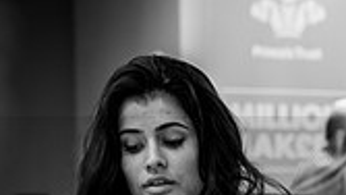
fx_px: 1633
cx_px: 482
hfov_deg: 11.7
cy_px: 310
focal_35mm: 178
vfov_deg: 6.7
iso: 400
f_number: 2.8
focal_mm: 48
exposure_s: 1/60
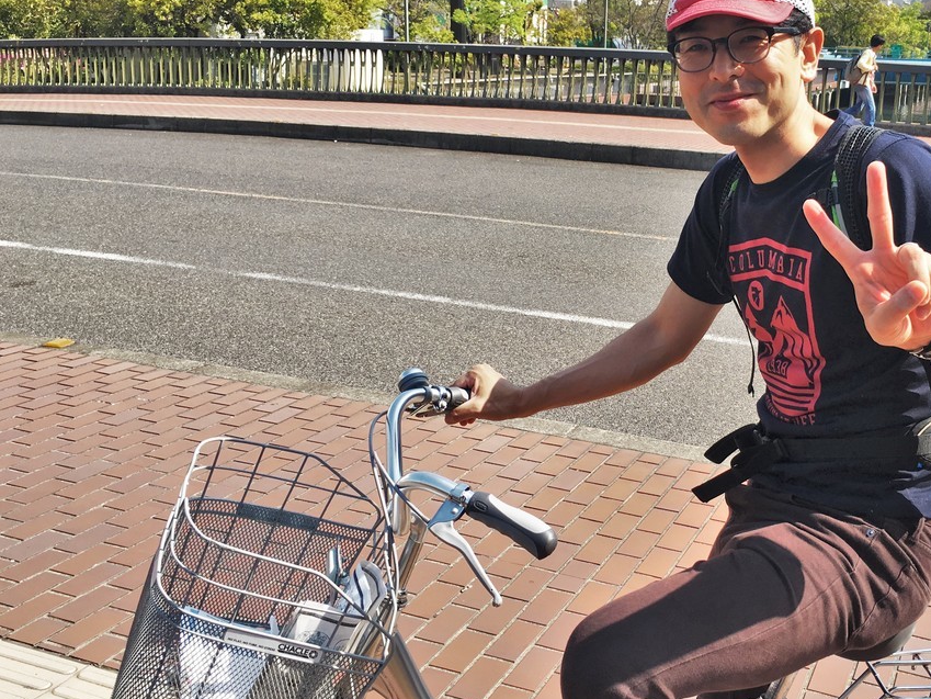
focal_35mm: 41
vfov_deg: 35.1
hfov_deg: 45.1
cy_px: 320
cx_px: 622
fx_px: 1103
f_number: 2.2
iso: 25
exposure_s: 1/793
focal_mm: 4.15
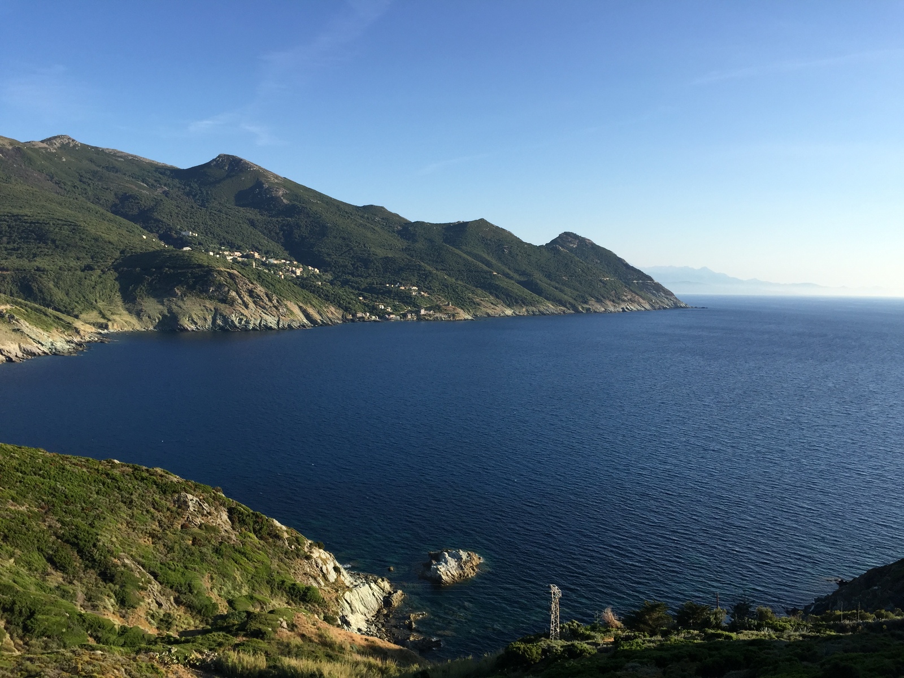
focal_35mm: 29
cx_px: 452
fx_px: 757
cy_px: 339
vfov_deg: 48.2
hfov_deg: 61.7
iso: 32
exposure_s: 1/1099
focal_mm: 4.15
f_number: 2.2
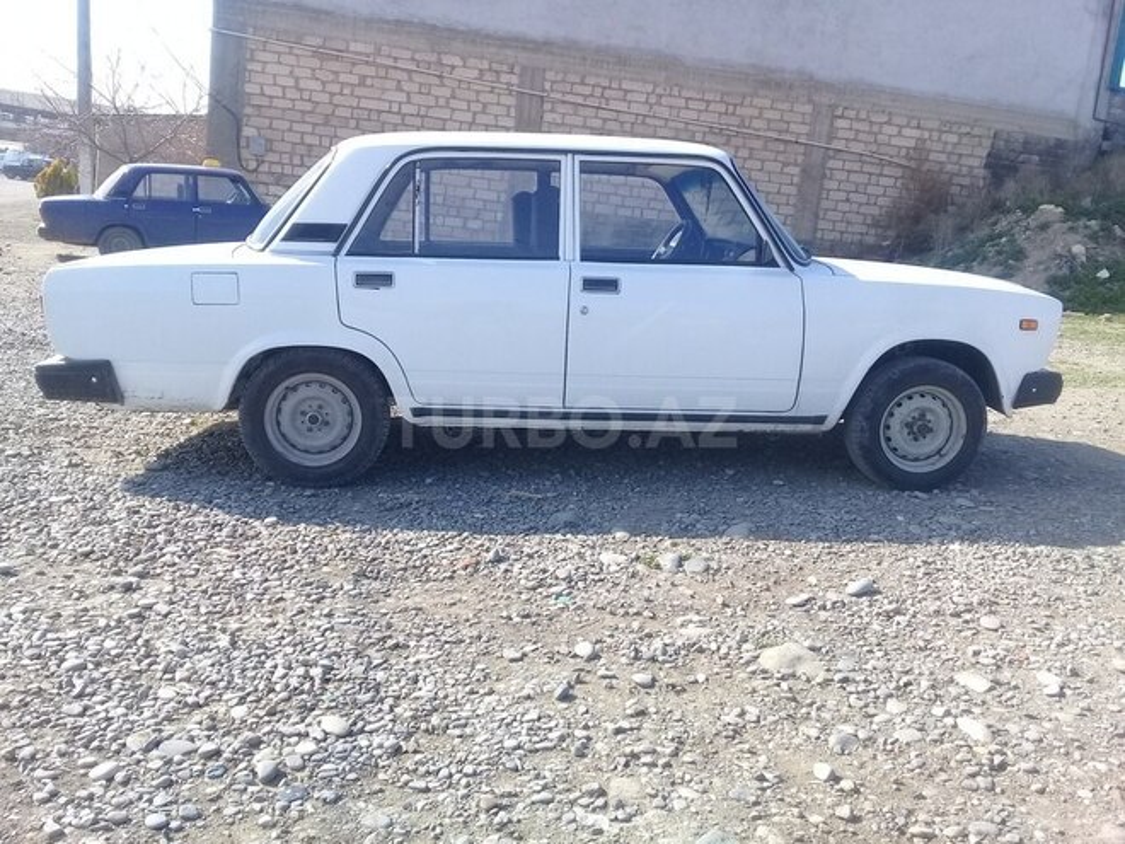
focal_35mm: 31
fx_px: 1007
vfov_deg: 45.4
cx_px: 562
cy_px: 422
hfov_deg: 58.4
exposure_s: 1/561
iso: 50
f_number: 2.2
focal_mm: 3.3
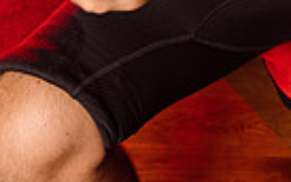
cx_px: 283
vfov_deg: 11.2
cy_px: -258
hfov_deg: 20.8
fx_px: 770
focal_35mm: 97
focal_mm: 29
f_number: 6.3
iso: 250
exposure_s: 1/250
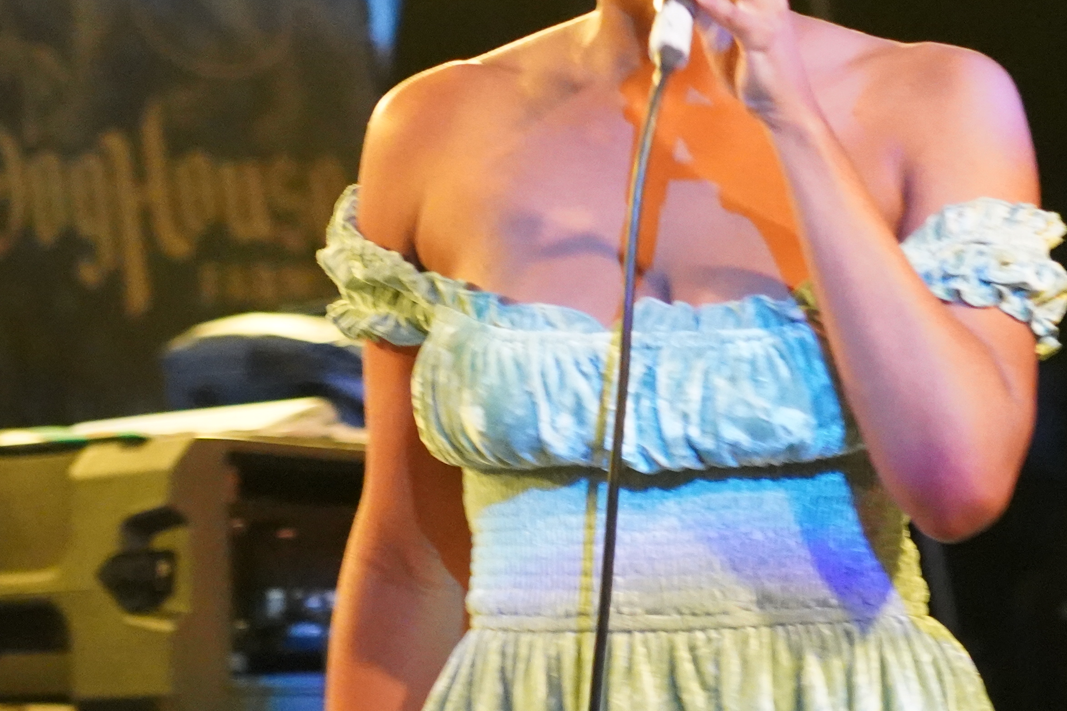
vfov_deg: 5.1
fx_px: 7942
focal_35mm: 268
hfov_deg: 7.7
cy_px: 21
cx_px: 837
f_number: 4
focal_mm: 105
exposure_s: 1/125
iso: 12800
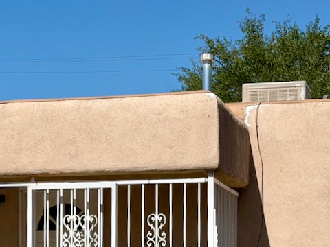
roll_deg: -0.1
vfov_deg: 11.4
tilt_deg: -1.5
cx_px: 65
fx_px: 1220
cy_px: 272
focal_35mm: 128
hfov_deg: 15.3
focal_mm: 6.76
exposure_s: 1/8772
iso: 64
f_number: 1.78
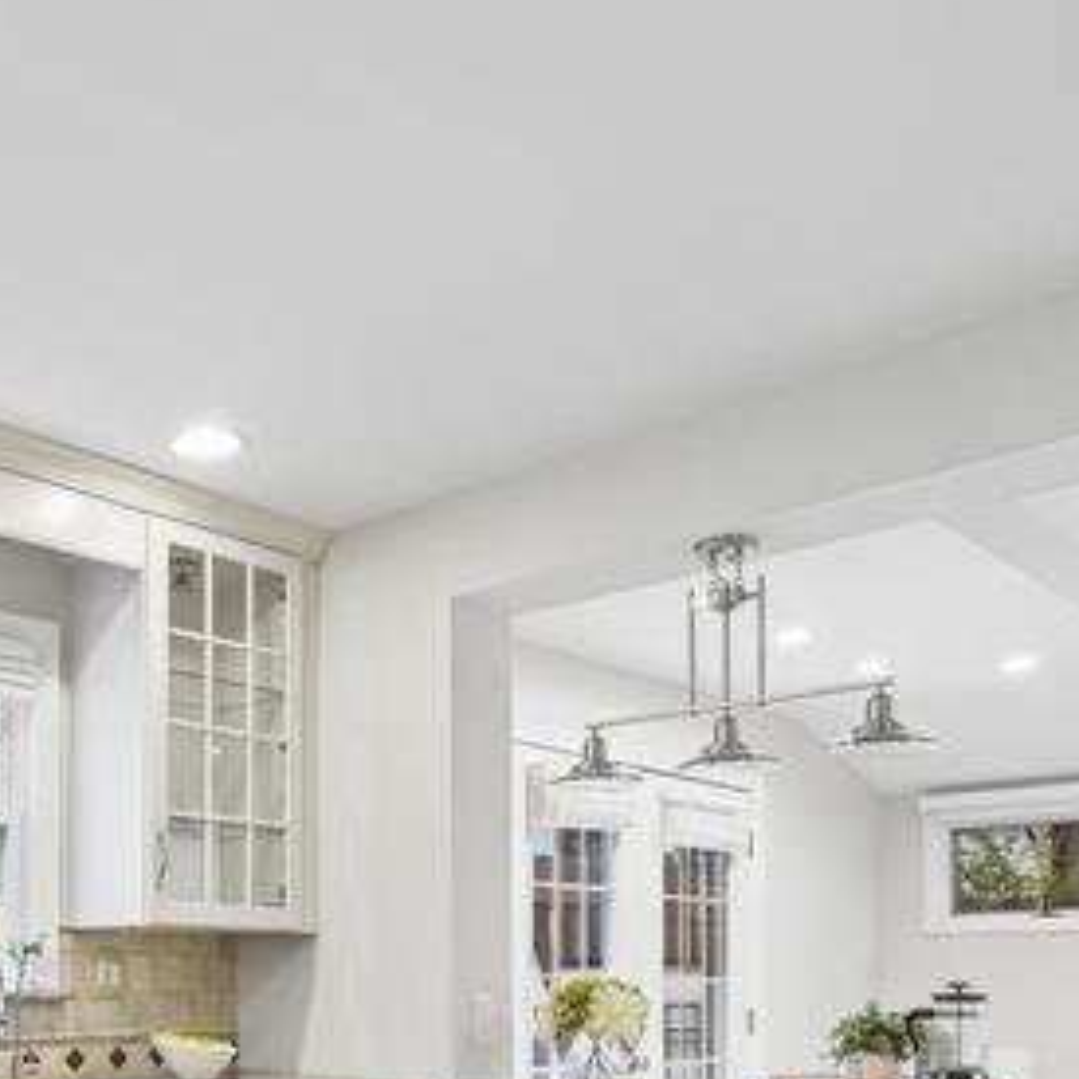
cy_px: 961
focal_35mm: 38
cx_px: 114
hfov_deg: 40.6
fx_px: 1340
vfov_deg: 40.7
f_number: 5.6
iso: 250
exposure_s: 1/10
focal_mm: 8
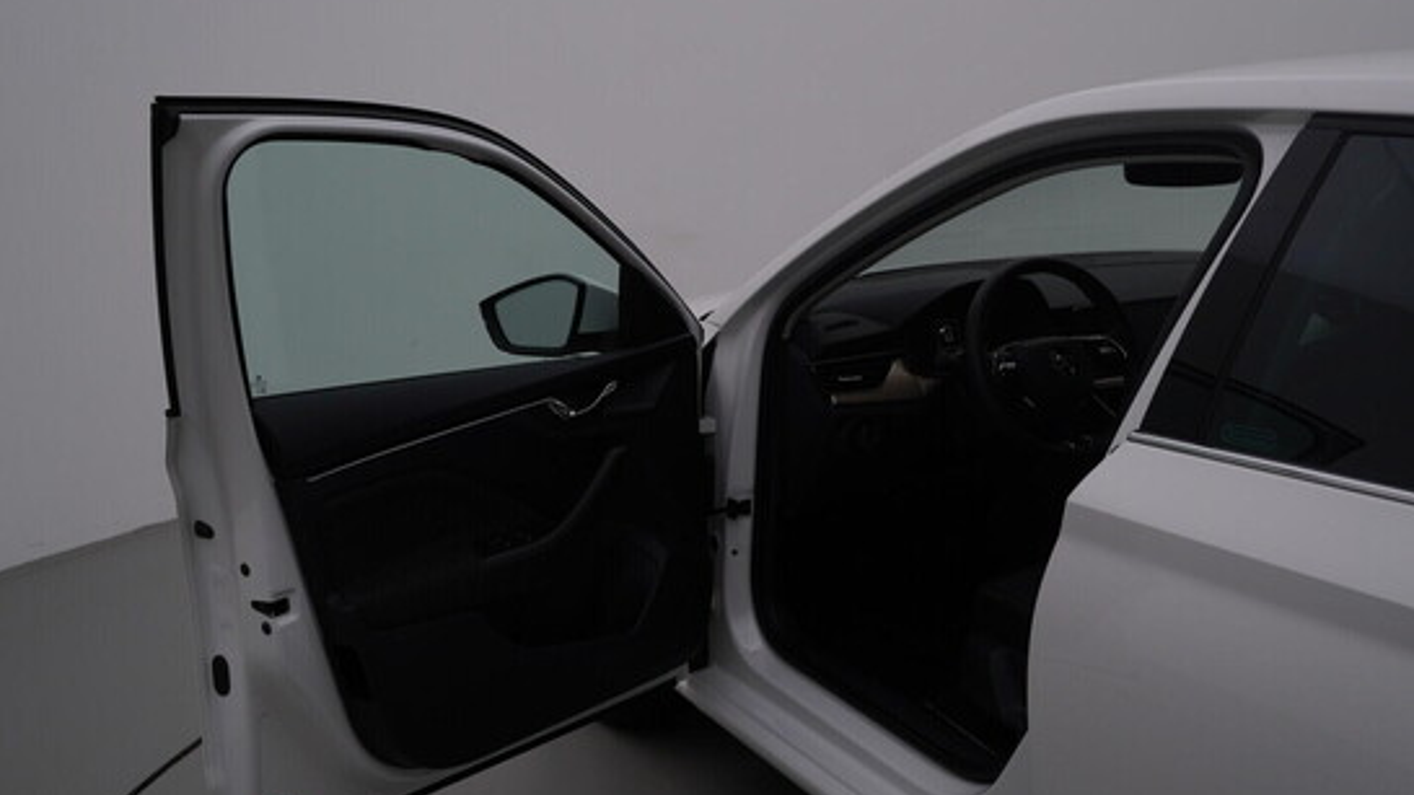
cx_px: 704
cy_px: 457
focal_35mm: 38
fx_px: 1425
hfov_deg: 52.8
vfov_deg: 31.1
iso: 125
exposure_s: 1/200
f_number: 6.3
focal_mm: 24
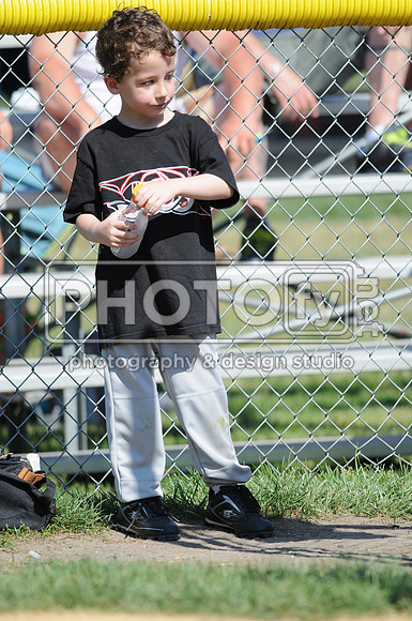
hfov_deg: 3.0
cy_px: 310
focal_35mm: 450
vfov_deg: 4.6
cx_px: 206
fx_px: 7748
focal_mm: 300
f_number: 4
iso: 200
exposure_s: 1/1250
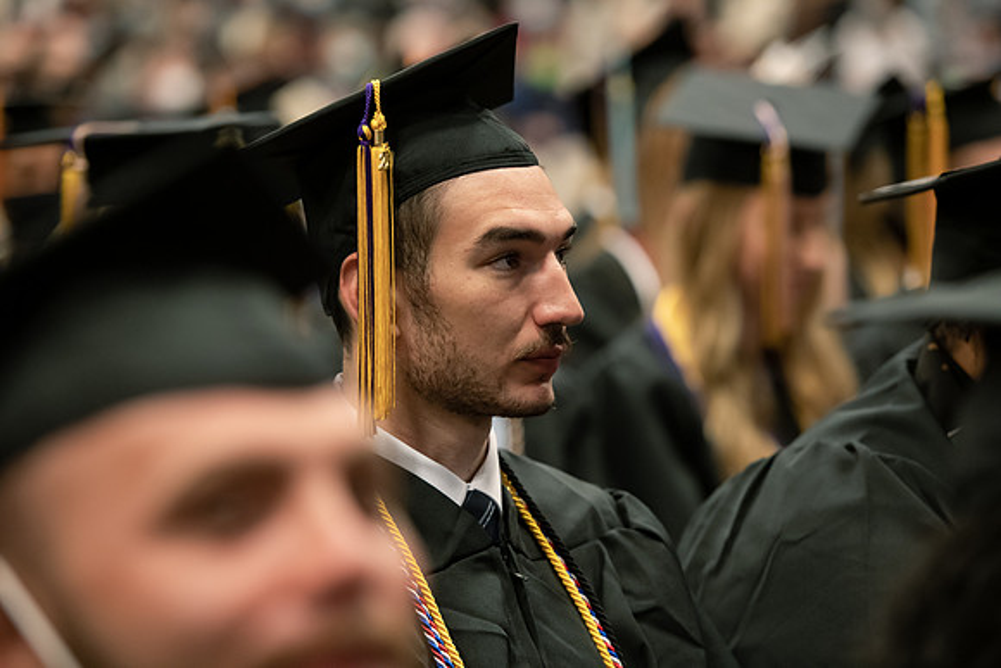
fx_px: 4172
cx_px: 500
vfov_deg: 9.2
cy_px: 334
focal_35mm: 150
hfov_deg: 13.7
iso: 2500
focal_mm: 150
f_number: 3.5
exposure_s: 1/200
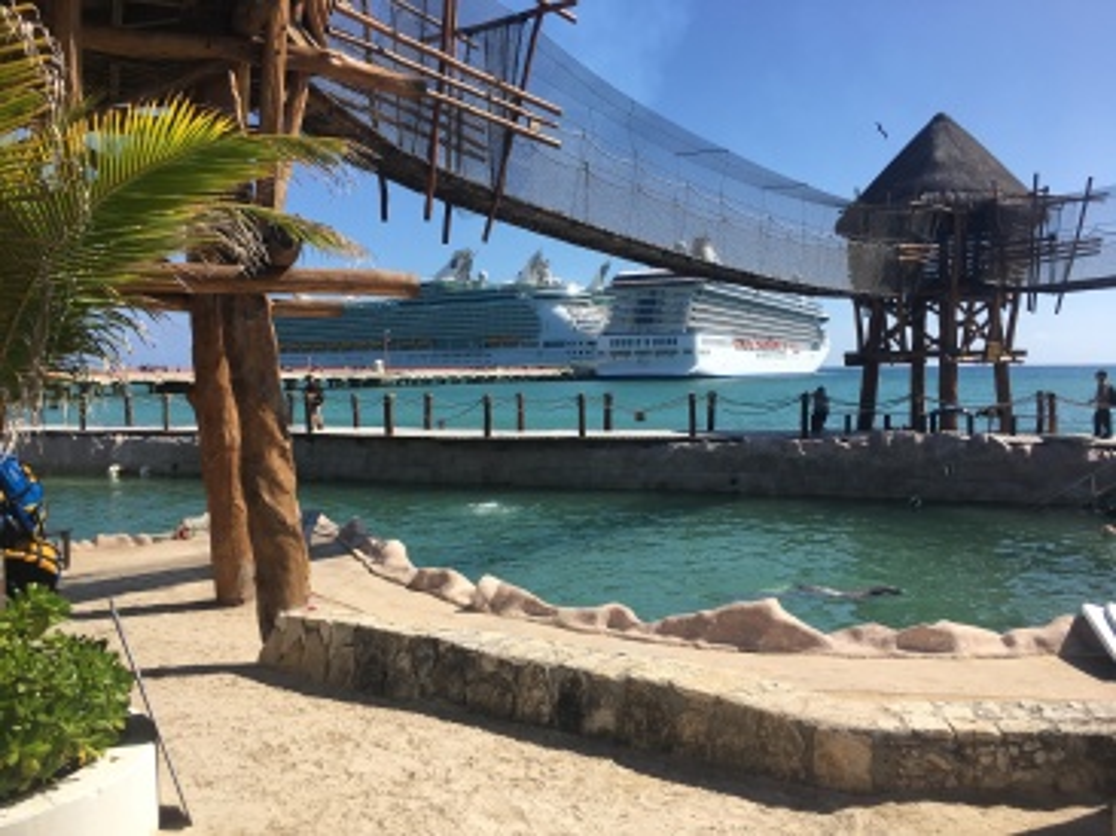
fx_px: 934
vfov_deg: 48.2
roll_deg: +2.1
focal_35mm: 29
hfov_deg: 61.7
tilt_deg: -1.6
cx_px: 558
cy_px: 418
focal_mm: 4.15
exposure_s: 1/1923
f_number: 2.2
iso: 25
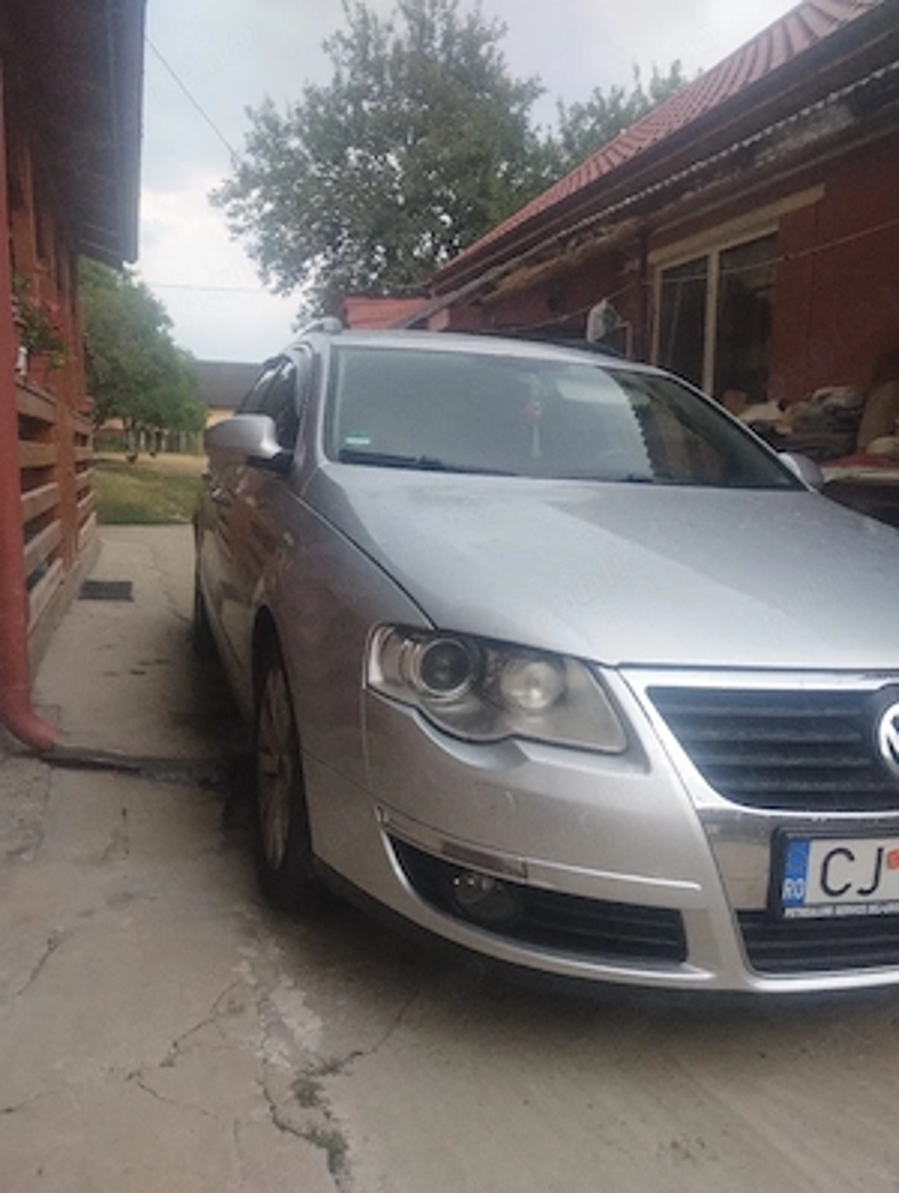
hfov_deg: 49.9
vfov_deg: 63.4
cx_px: 450
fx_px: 966
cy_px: 596
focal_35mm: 28
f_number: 1.8
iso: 591
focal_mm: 4.27
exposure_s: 1/25
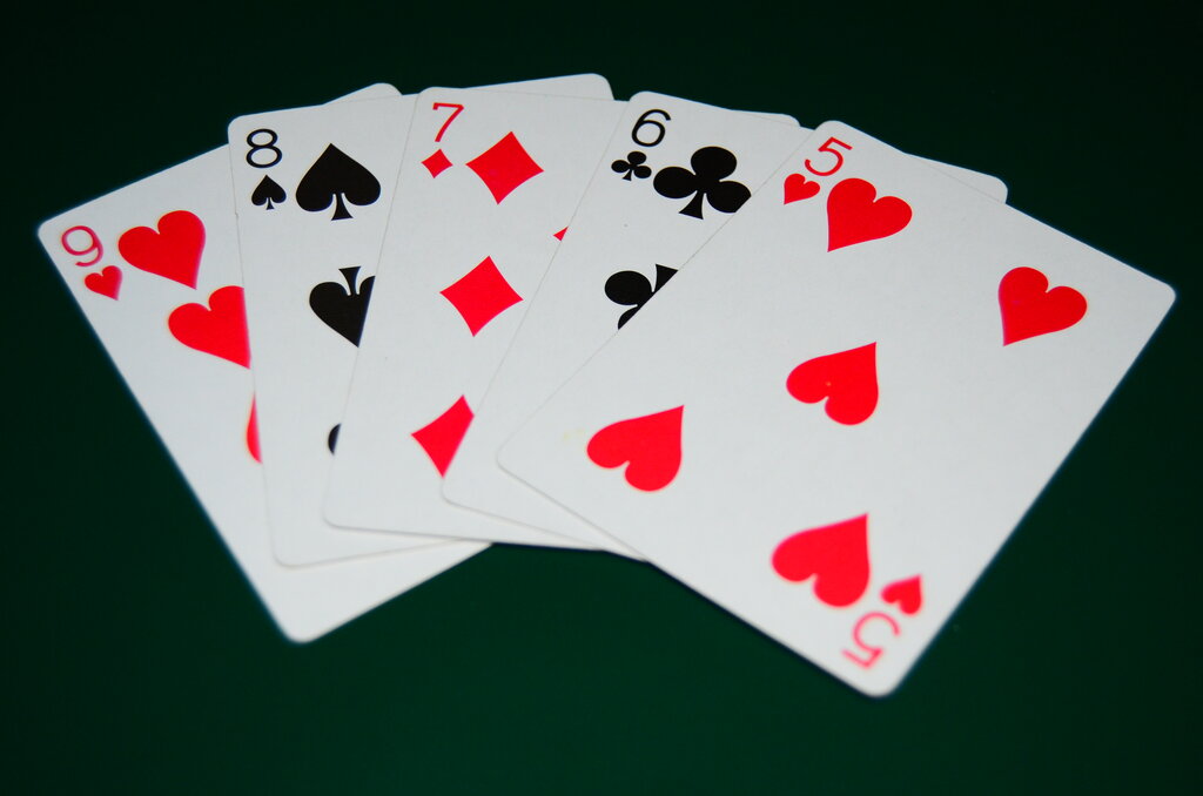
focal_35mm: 52
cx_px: 602
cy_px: 398
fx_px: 1751
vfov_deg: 25.6
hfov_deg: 37.9
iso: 1250
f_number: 4.5
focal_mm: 35
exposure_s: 1/250
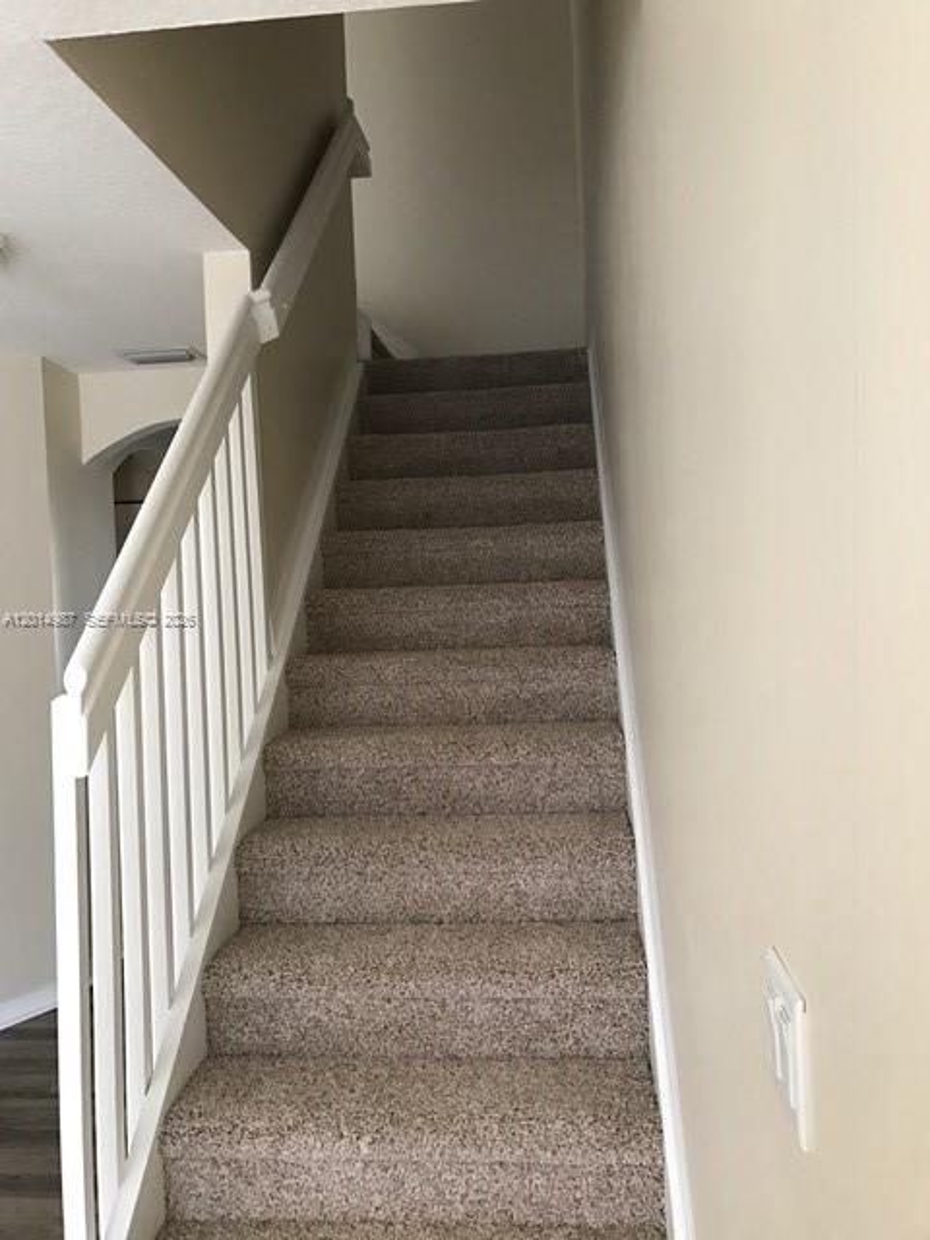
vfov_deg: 63.4
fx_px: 1003
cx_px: 465
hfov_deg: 49.7
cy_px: 620
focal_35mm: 28
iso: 50
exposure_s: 1/15
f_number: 1.8
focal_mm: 3.99
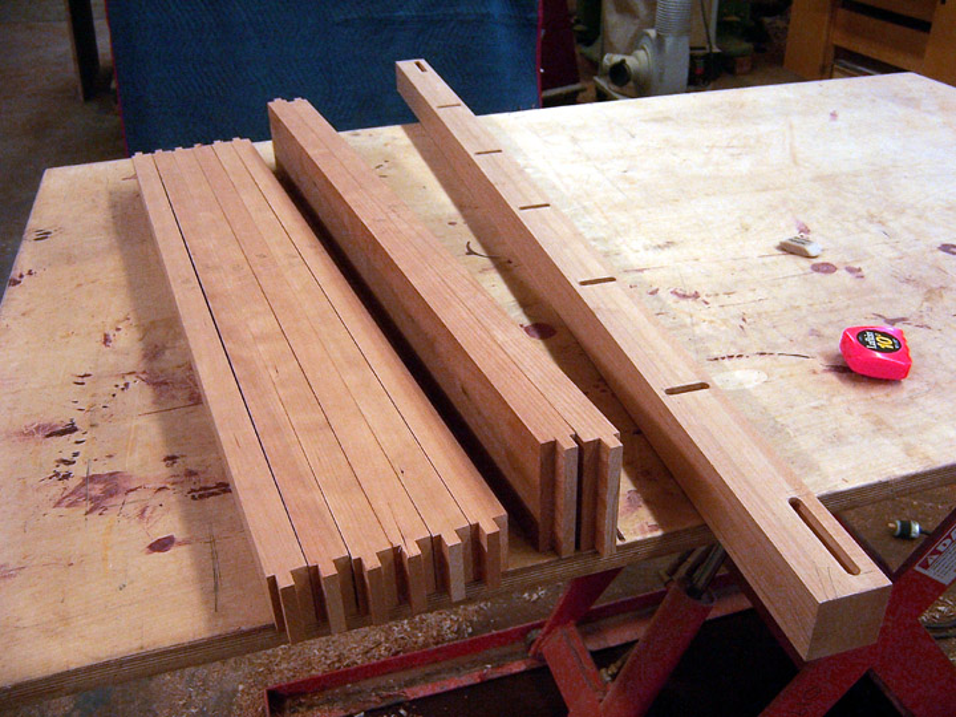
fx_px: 911
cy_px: 358
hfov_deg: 55.4
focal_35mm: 33
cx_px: 478
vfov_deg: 42.9
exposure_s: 1/30
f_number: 3.4
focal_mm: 5.5
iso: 140
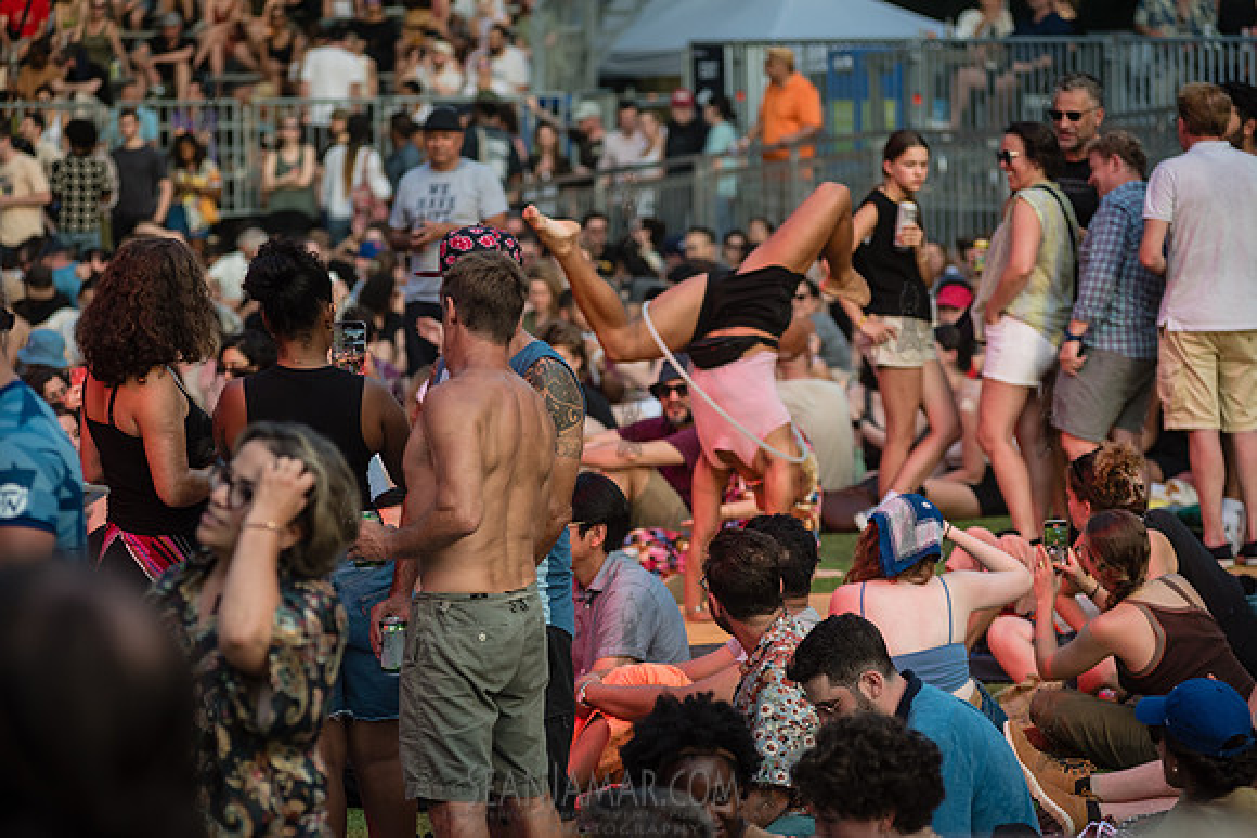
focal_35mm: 145
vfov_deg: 9.5
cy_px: 419
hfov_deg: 14.2
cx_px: 628
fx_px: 5064
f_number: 4
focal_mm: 145
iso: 1000
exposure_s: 1/1250
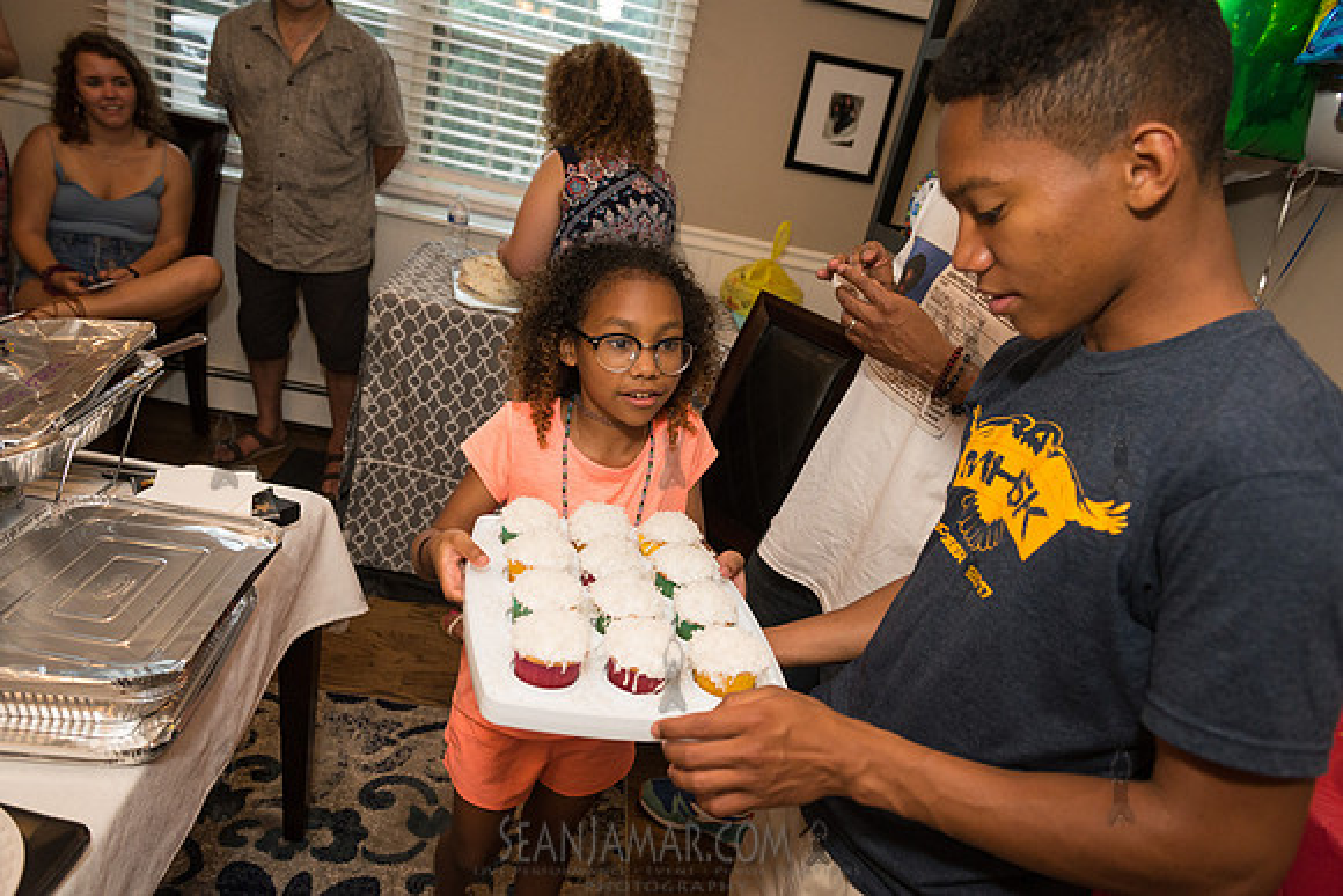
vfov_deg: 53.2
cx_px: 672
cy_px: 448
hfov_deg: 73.7
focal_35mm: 24
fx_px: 896
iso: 1600
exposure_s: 1/500
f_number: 4
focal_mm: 24
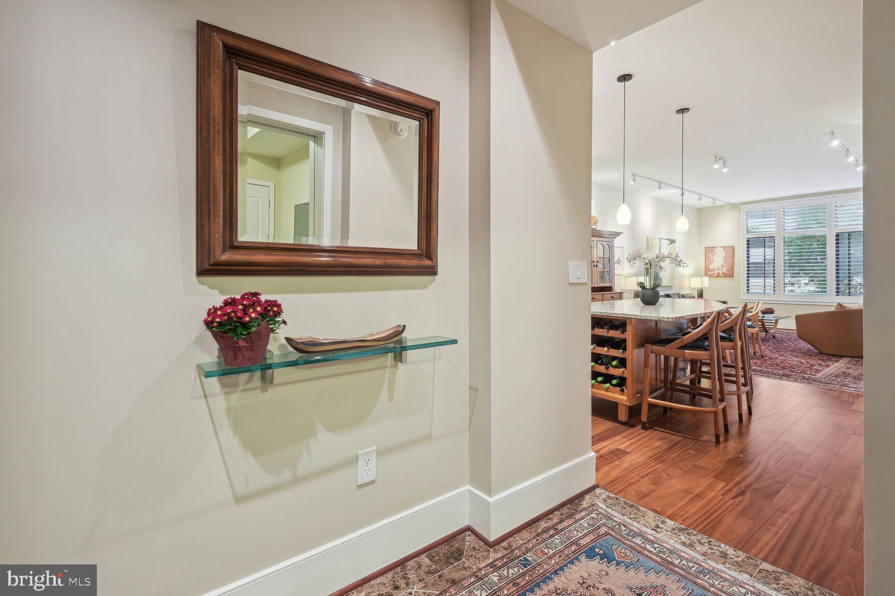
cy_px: 298
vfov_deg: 73.7
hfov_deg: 96.7
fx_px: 398
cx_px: 448
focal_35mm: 16
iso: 400
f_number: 8
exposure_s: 1/2.5
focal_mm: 16
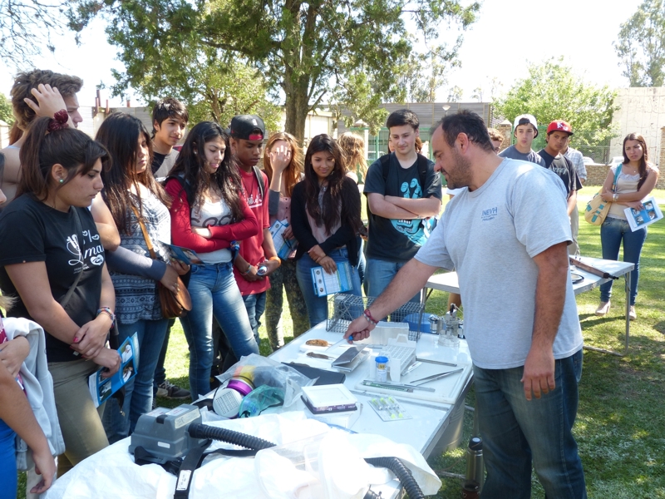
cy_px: 250
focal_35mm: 34
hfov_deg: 54.0
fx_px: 653
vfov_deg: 41.8
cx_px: 332
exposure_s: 1/125
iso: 100
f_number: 4
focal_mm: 6
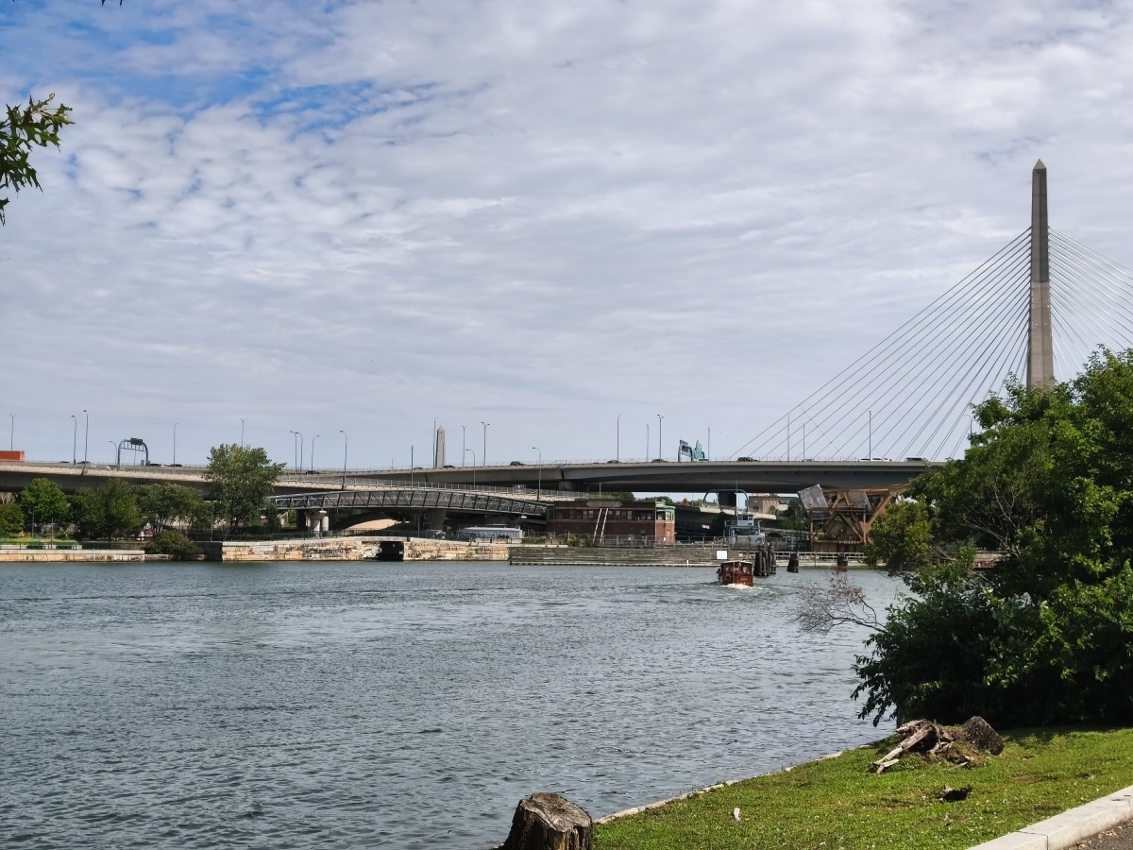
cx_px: 566
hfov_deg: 41.2
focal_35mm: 46
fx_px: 1506
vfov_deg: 31.5
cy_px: 425
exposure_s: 1/967
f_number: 1.7
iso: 50
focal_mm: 6.06
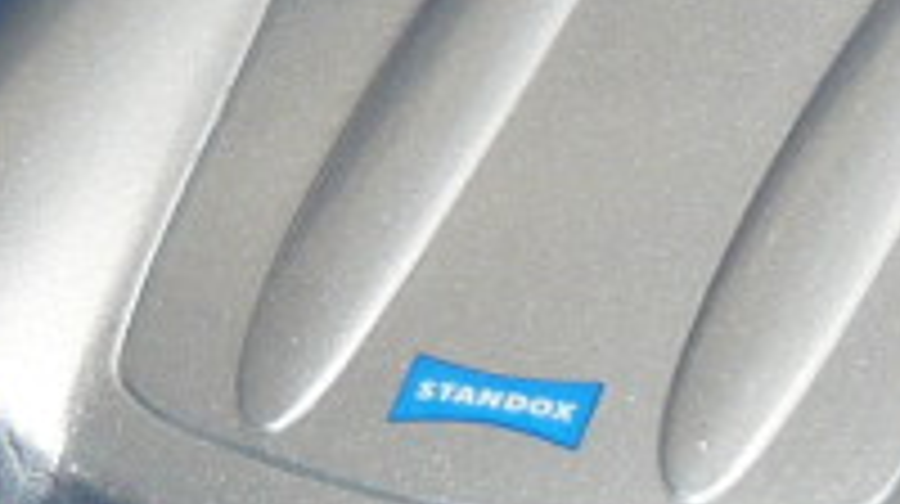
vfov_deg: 2.4
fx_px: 11896
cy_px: 14
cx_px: 886
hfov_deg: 4.3
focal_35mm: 499
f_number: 3.4
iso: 100
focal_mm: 14.4
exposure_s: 1/40
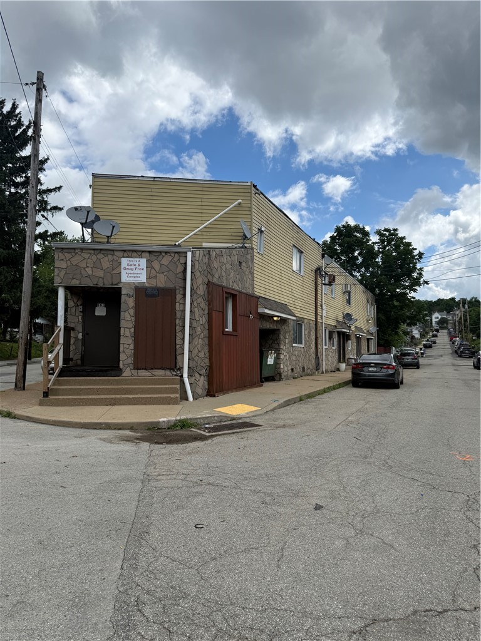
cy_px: 320
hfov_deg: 56.8
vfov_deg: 71.6
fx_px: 445
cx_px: 240
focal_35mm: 24
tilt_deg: +3.6
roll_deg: -0.2
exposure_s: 1/5714
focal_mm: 6.76
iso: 80
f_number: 1.78
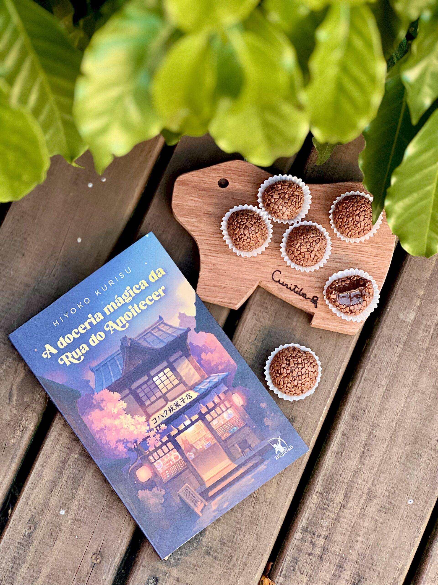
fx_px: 1299
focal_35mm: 77
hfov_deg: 19.1
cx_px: 219
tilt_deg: -83.4
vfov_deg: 25.3
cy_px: 292
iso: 250
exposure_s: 1/107
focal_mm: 9
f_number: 2.8
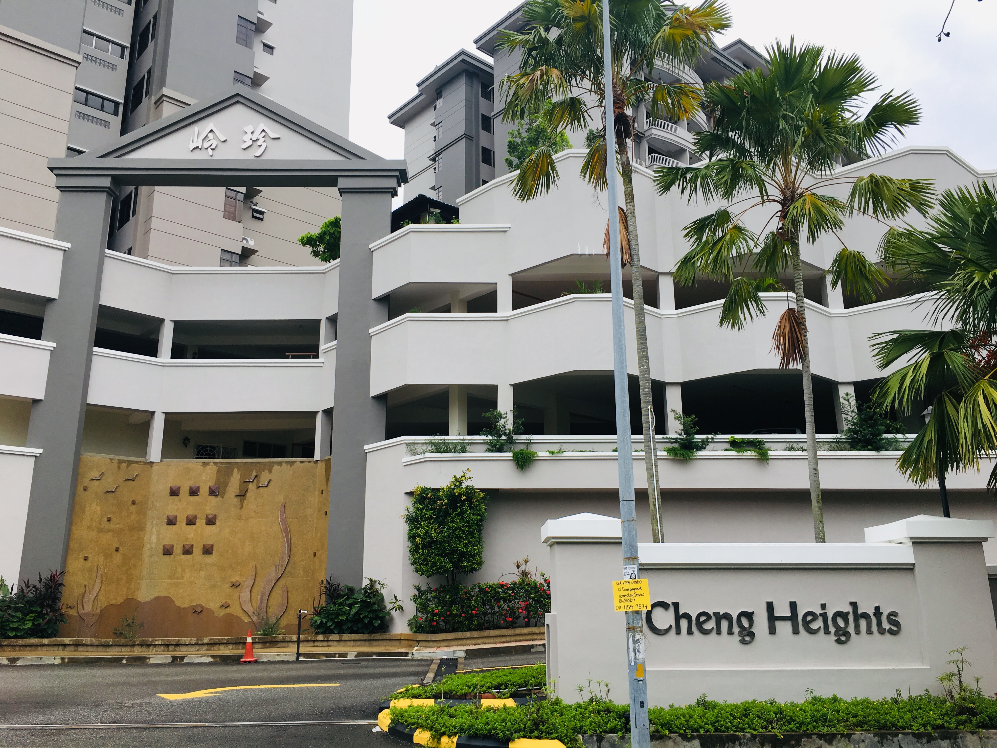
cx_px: 498
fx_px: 835
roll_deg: +0.4
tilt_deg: +15.6
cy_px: 374
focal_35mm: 29
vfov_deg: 48.2
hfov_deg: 61.7
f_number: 2.2
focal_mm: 4.15
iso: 25
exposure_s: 1/712
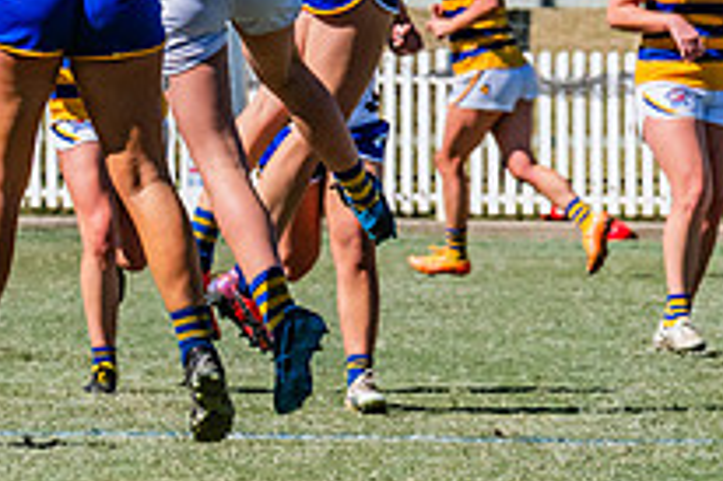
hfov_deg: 2.4
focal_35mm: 877
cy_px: -23
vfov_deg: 1.6
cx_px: 306
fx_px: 17599
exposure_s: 1/1600
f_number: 13
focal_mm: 250
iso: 800
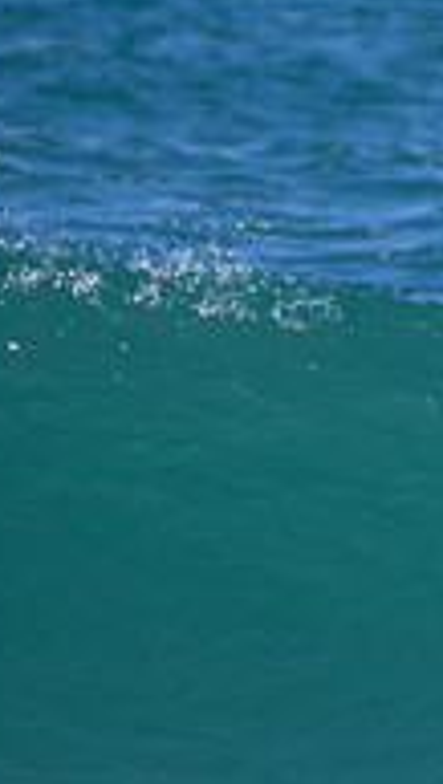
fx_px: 52360
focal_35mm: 2515
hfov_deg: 0.5
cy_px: 603
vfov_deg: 0.9
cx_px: 988
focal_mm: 800
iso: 1400
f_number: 11
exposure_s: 1/2000
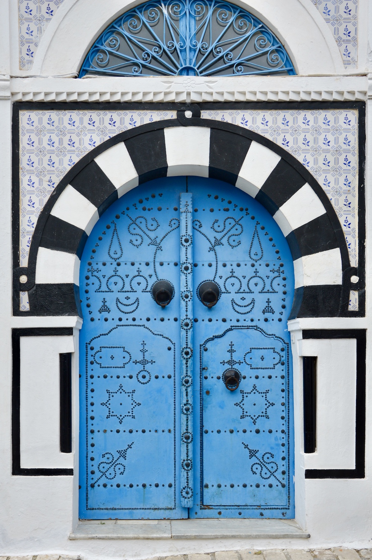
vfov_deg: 51.3
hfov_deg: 35.4
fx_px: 582
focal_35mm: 38
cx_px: 186
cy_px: 280
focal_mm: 25
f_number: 6.3
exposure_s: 1/160
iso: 200
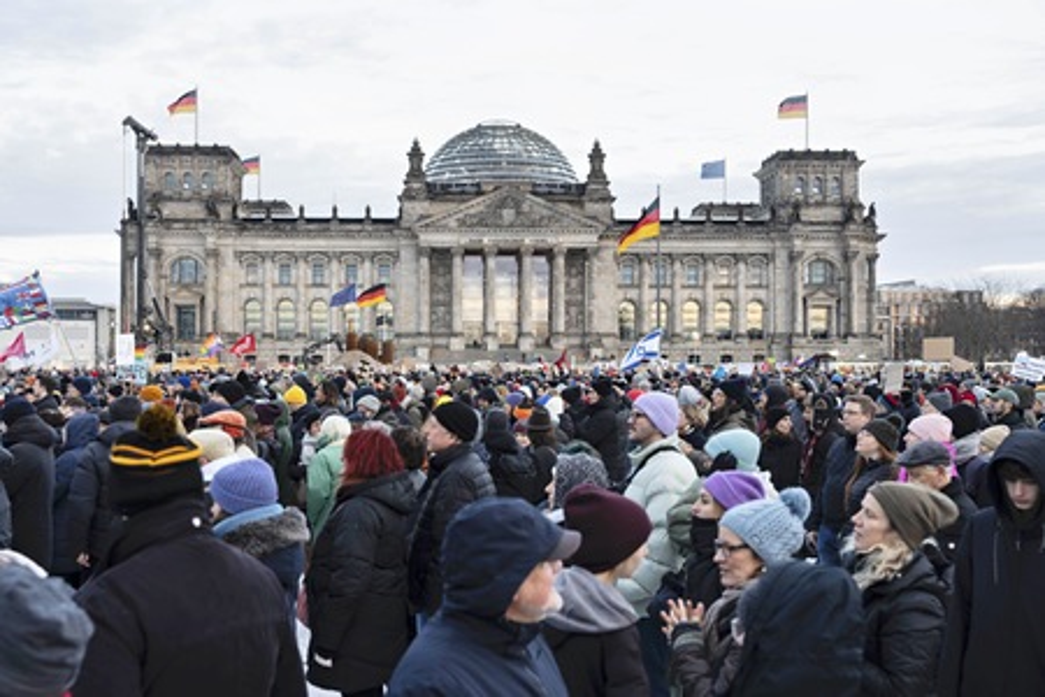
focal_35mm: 41
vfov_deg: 32.3
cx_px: 522
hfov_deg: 47.0
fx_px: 1202
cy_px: 348
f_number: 5
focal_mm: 41.4
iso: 1250
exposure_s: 1/125
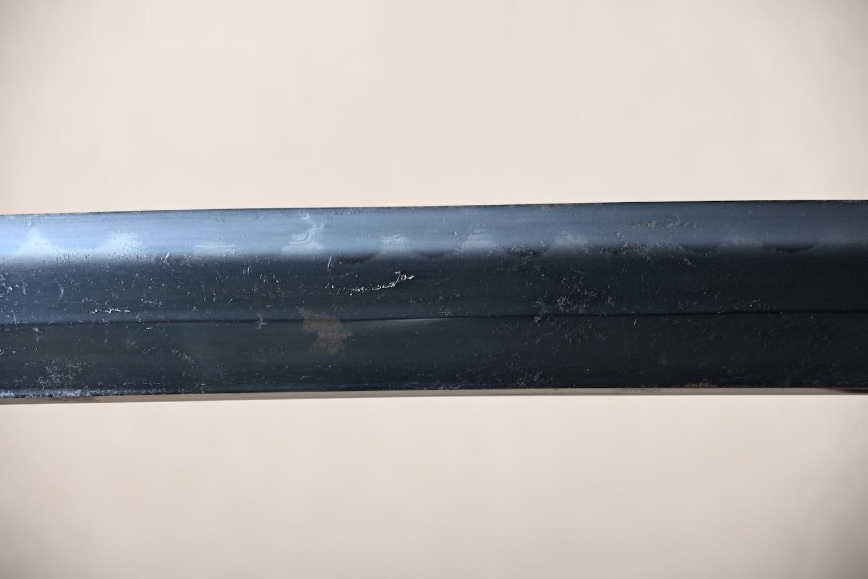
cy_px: 290
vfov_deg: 11.1
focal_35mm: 123
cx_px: 434
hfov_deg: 16.7
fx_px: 2965
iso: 100
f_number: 5.3
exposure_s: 1/2
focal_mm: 82
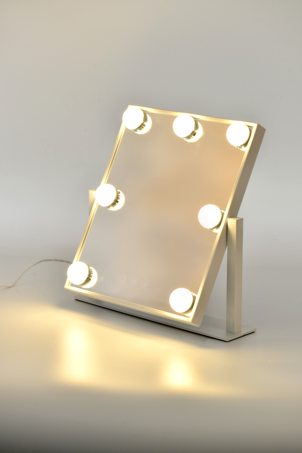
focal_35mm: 105
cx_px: 151
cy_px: 226
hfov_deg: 13.1
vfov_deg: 19.4
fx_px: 1320
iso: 800
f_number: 8
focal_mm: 105
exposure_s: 1/80
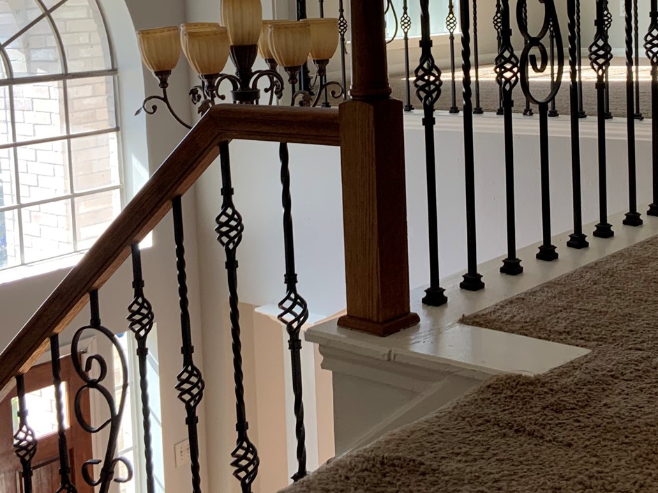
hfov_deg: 30.5
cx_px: 428
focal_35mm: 63
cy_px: 100
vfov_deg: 23.0
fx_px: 1197
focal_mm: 3
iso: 32
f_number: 1.8
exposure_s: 1/122
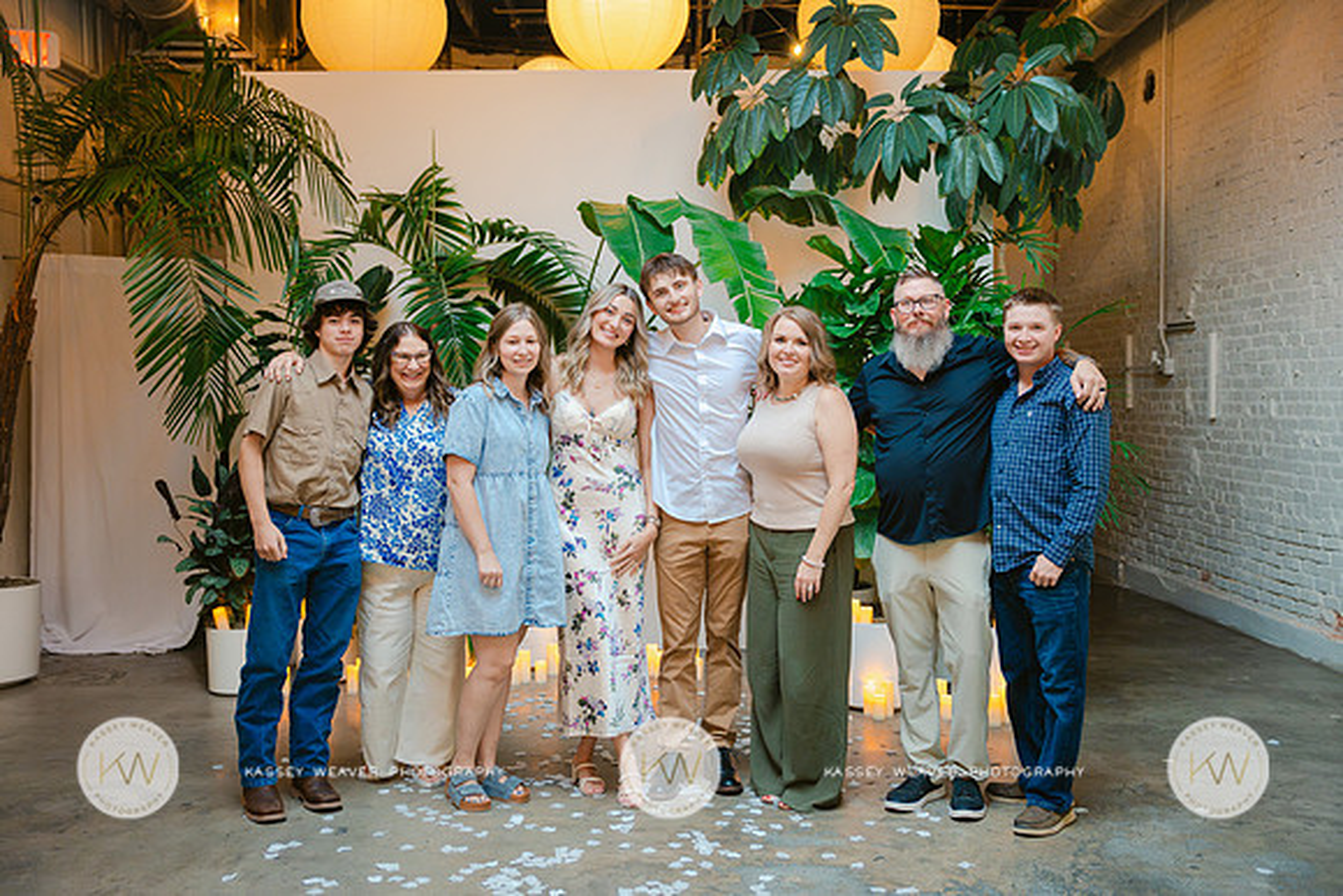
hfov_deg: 49.1
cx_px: 672
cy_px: 448
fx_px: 1470
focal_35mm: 39
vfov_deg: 33.9
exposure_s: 1/250
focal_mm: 38.6
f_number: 2.8
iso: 1250
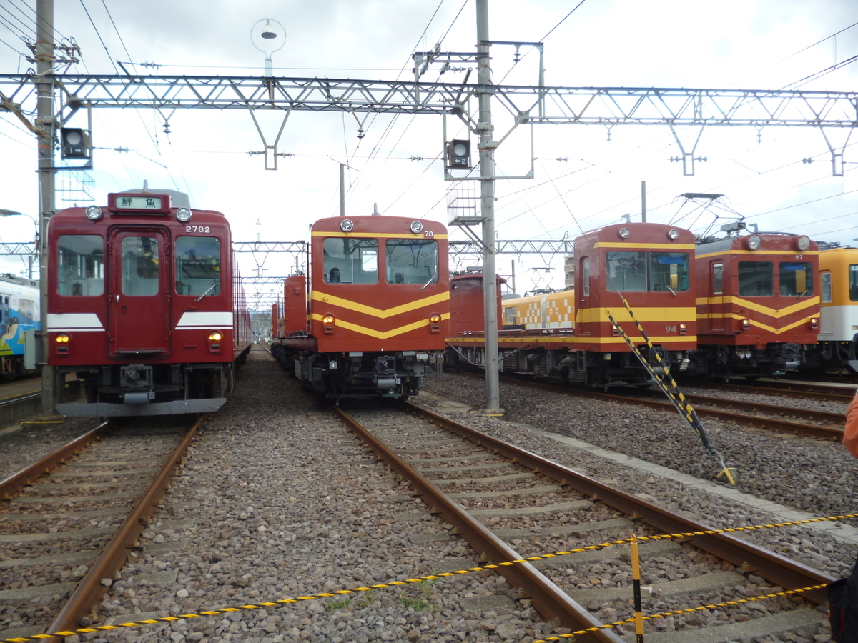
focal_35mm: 28
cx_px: 429
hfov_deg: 63.4
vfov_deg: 49.7
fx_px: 694
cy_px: 322
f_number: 3.1
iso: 100
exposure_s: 1/250
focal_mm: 5
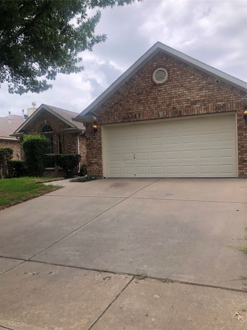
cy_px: 165
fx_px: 266
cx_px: 124
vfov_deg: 63.5
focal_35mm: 28
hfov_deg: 49.7
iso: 20
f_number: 1.8
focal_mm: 3.99
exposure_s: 1/1171
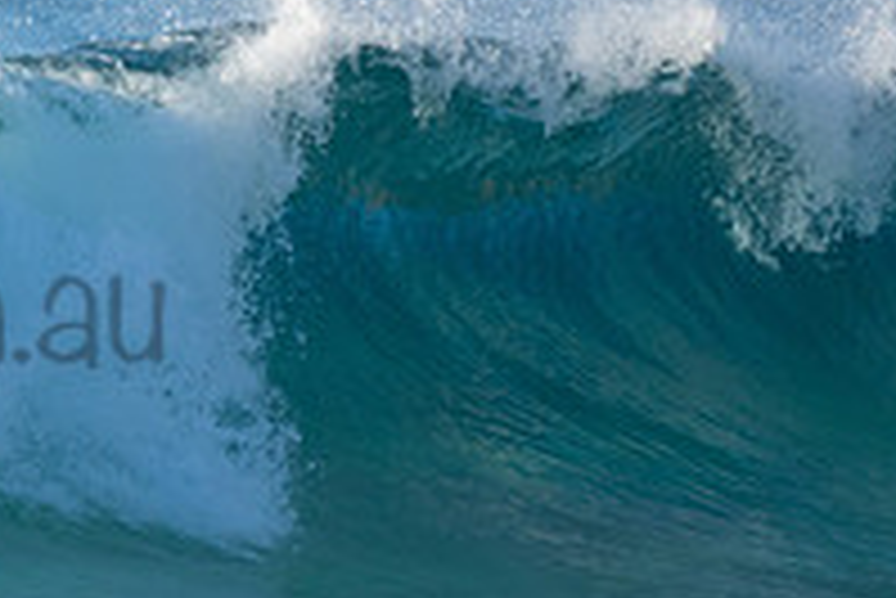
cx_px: -311
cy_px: 259
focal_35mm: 2184
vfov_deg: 0.6
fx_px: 54395
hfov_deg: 0.9
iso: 450
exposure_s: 1/1250
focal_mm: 500
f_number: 5.6
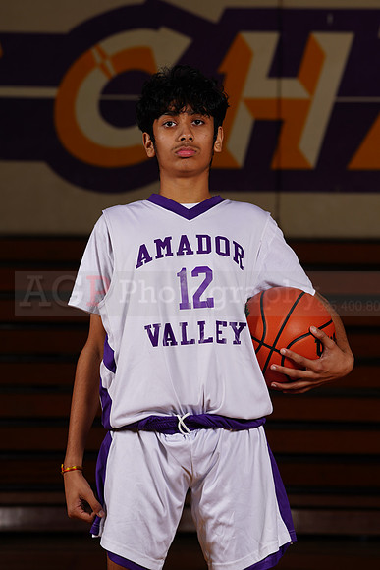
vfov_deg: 11.6
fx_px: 2801
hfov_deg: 7.8
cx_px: 190
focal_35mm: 177
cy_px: 285
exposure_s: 1/200
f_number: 9
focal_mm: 177
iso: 200
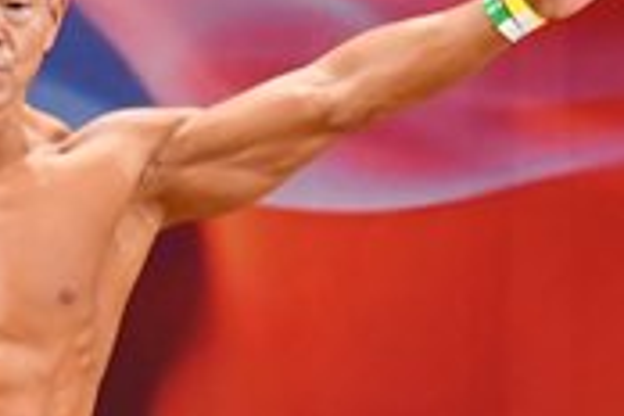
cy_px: 656
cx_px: -20
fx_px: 17401
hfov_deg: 2.1
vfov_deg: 1.4
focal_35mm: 1004
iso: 3200
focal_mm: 150
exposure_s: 1/400
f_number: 5.6
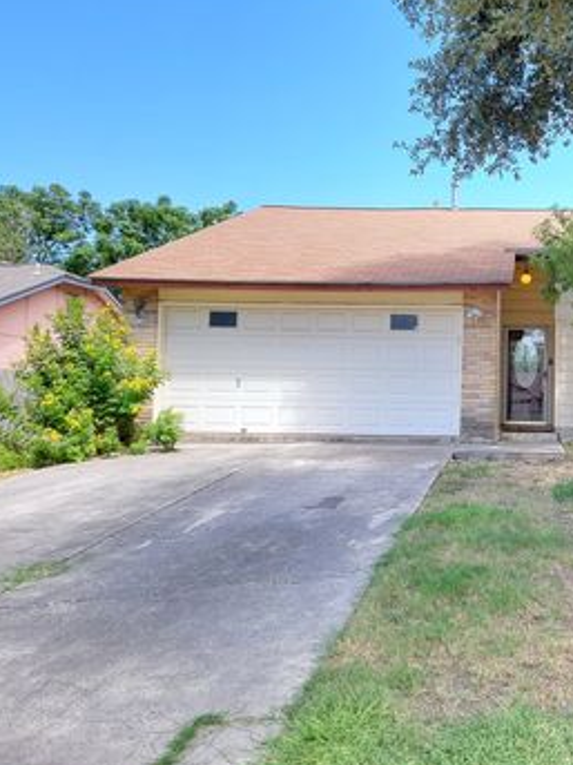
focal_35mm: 35
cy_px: 360
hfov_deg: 38.3
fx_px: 773
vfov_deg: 52.6
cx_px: 502
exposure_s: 1/120
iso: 32
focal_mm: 6.7
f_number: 1.8
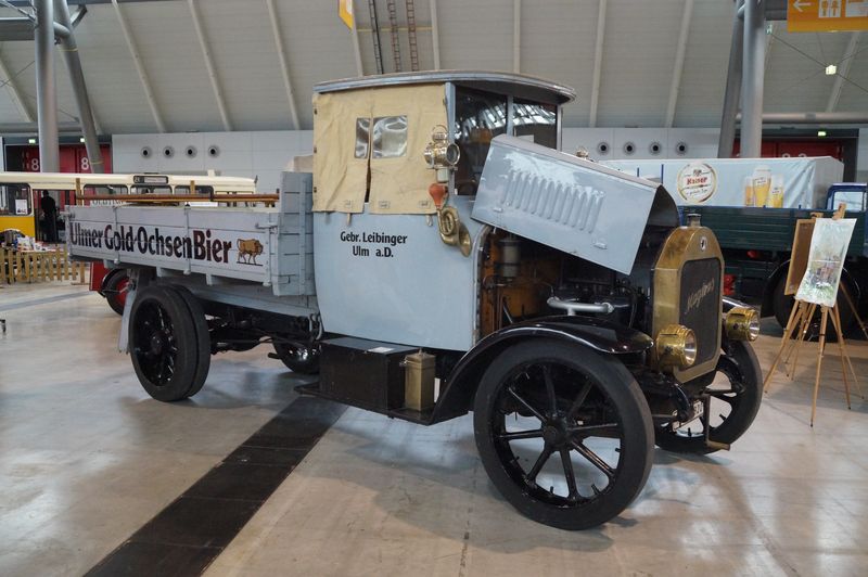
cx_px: 434
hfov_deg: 57.3
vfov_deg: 39.9
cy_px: 288
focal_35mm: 33
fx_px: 795
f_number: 4
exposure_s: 1/160
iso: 2500
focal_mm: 22
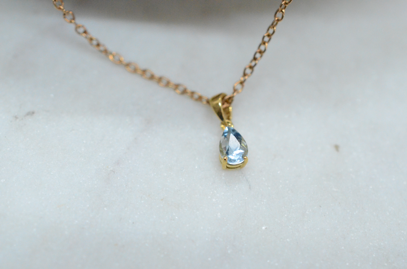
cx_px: 204
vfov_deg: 22.5
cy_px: 134
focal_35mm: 60
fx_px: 677
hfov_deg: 33.5
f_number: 6.3
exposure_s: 1/2500
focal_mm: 40
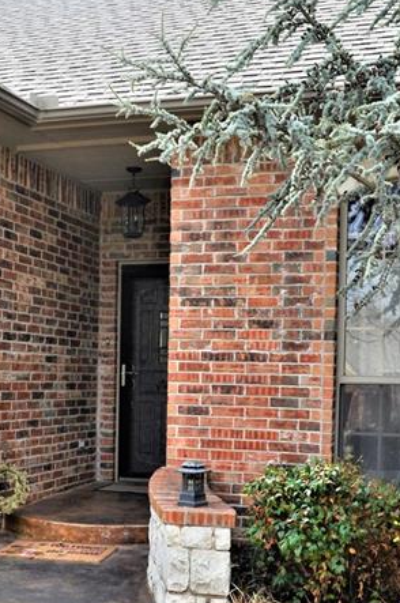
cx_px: 166
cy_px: 397
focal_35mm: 52
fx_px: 869
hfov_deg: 25.9
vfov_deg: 37.9
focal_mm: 20
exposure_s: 1/400
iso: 200
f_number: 10
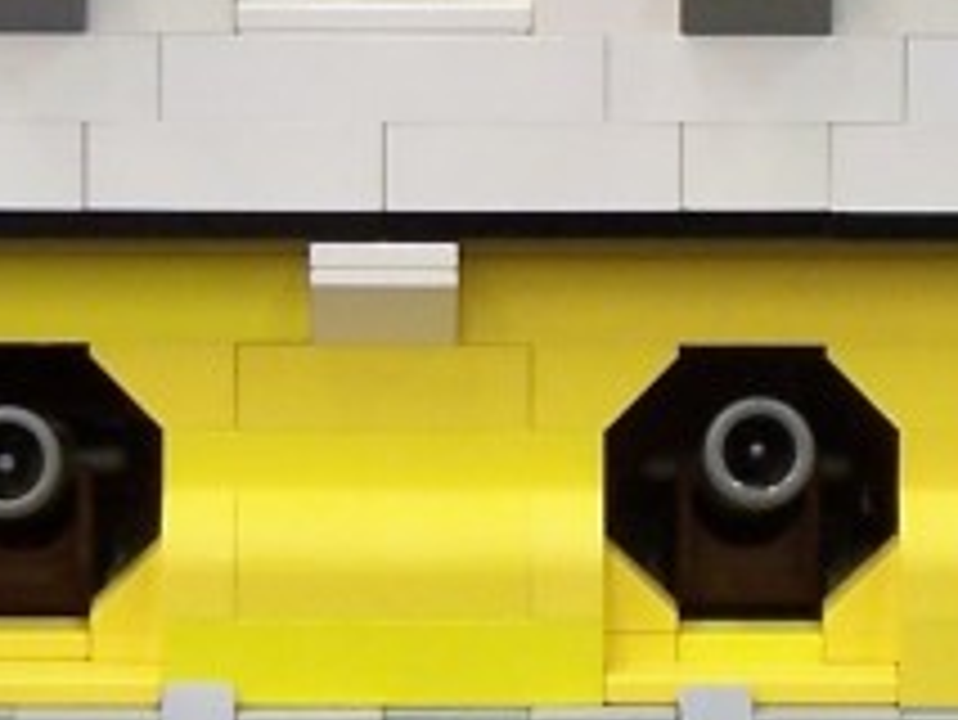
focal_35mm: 451
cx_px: 1250
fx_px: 12488
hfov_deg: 4.4
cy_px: 374
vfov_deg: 3.3
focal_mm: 15.6
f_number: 3.2
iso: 80
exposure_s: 1/2
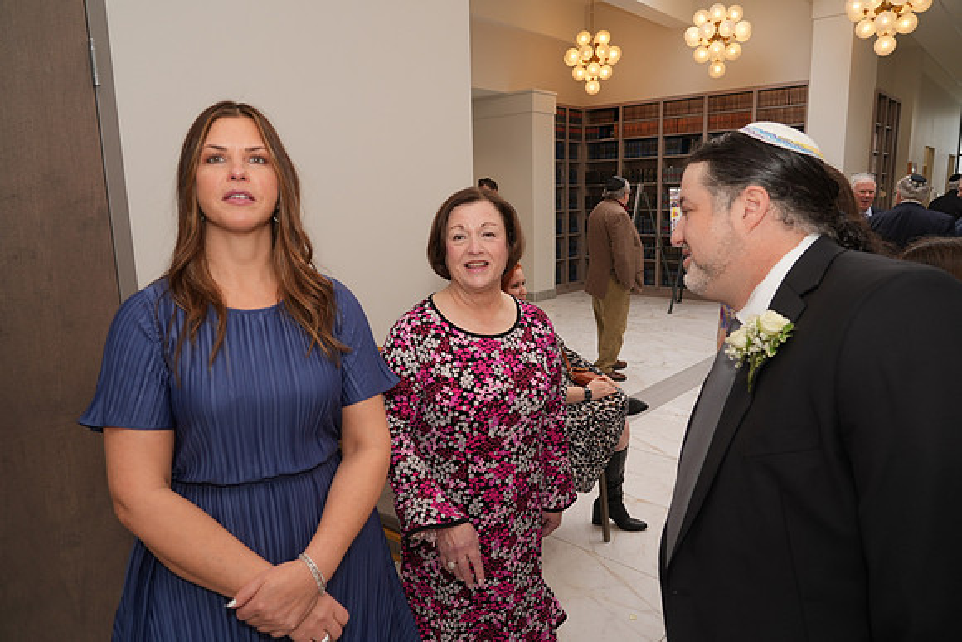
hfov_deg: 73.7
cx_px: 481
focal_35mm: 24
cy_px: 321
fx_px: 641
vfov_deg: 53.2
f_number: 5
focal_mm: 24
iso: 250
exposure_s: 1/100
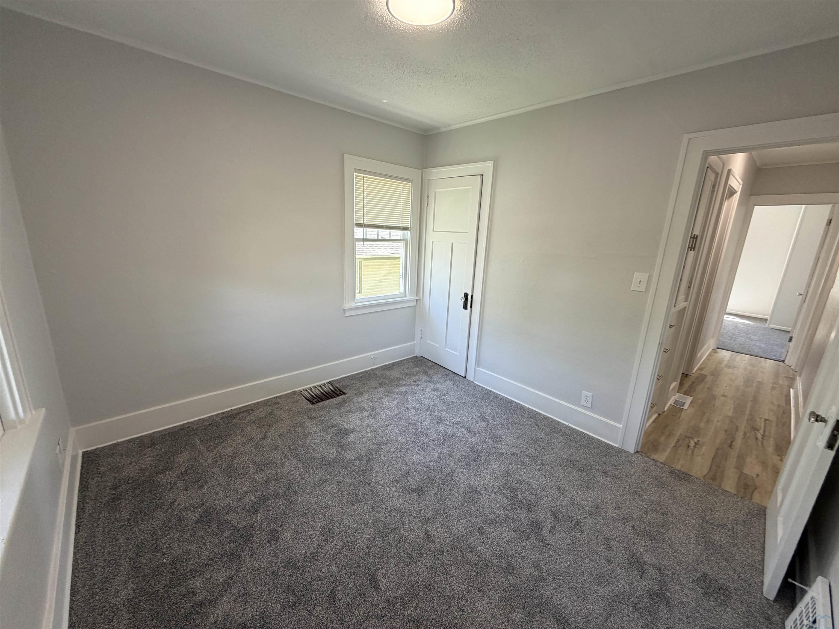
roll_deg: -2.4
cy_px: 314
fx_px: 339
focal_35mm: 14
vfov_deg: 85.7
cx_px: 420
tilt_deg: -15.4
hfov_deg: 102.1
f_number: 2.2
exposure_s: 1/121
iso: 100
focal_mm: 2.22
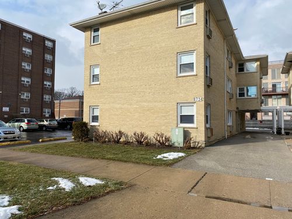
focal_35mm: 26
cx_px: 146
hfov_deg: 67.3
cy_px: 110
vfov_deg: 53.1
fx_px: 219
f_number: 1.8
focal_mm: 4.25
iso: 32
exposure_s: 1/2688
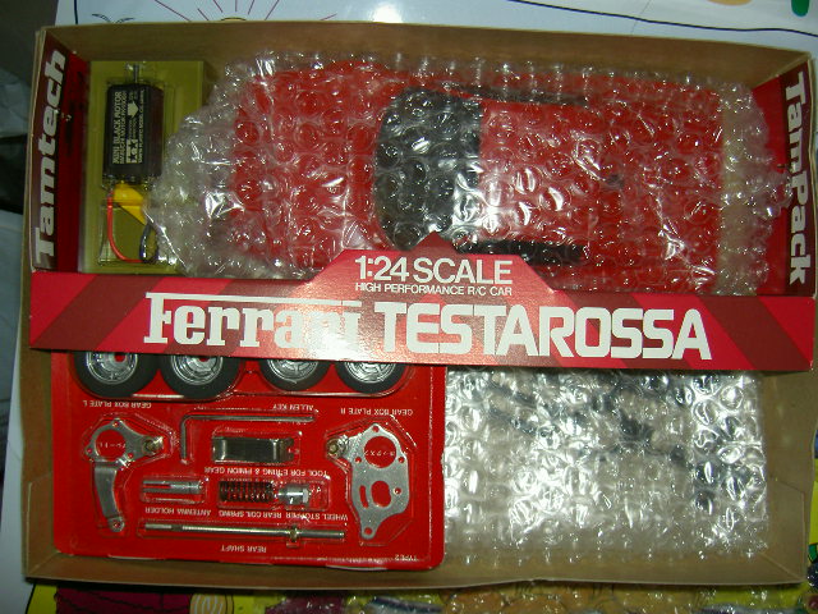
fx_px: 922
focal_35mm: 39
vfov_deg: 36.8
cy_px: 307
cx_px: 409
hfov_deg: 47.9
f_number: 2.8
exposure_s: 1/59.5
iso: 100
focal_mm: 8
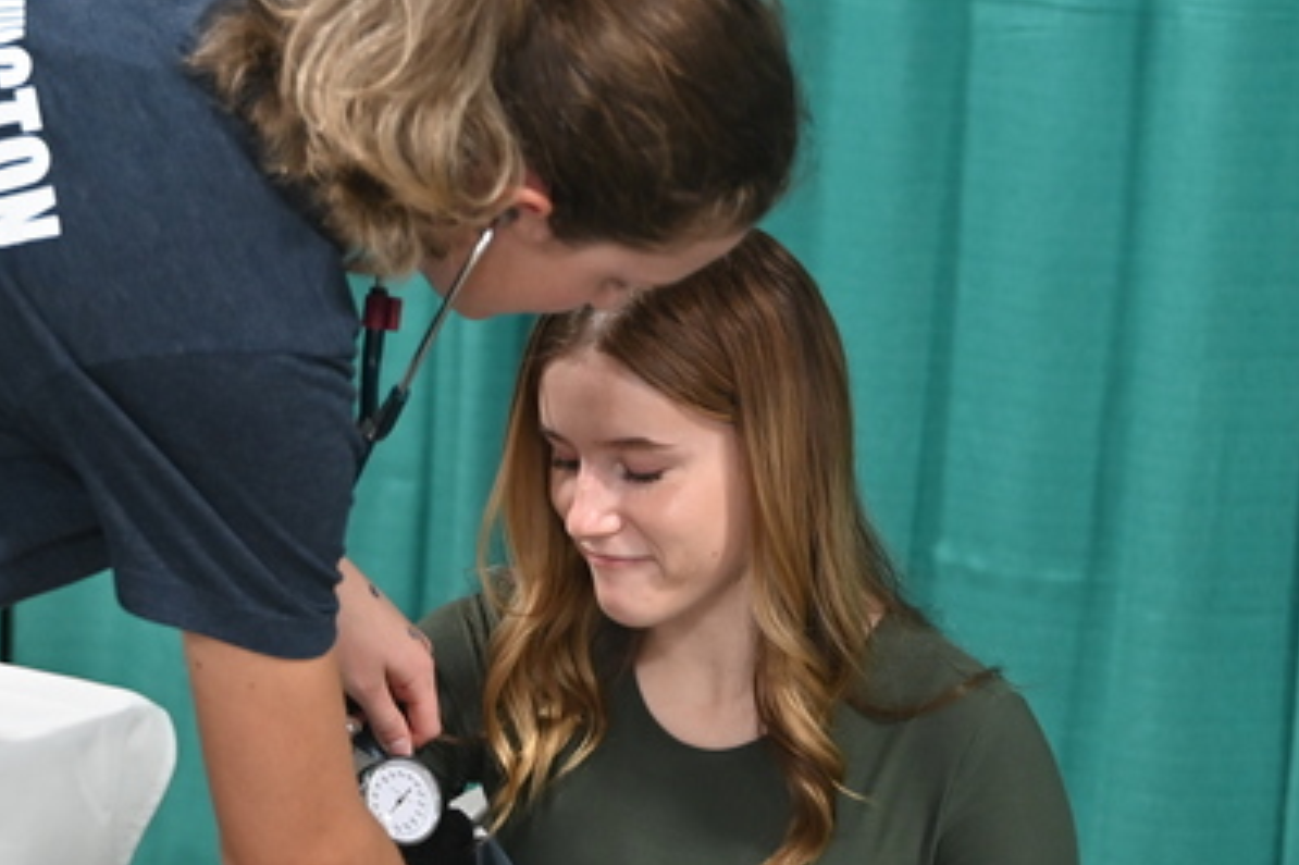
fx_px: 3895
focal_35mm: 108
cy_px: 113
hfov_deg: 18.9
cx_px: 594
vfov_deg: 12.6
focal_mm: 42
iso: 1800
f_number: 2.8
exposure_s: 1/125
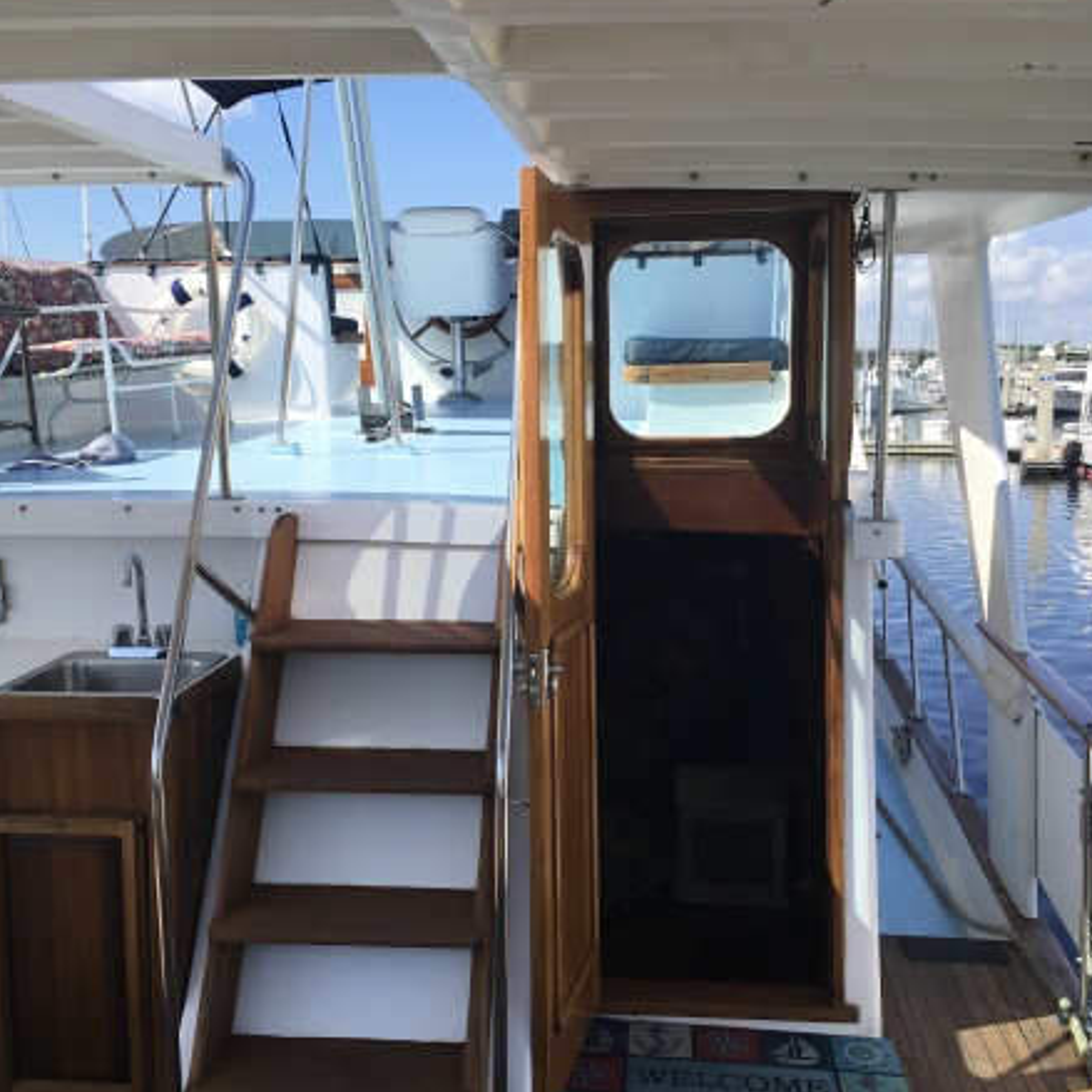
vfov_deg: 47.2
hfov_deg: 47.2
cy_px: 550
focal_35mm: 35
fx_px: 1249
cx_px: 552
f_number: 2.2
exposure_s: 1/1399
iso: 25
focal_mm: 4.15
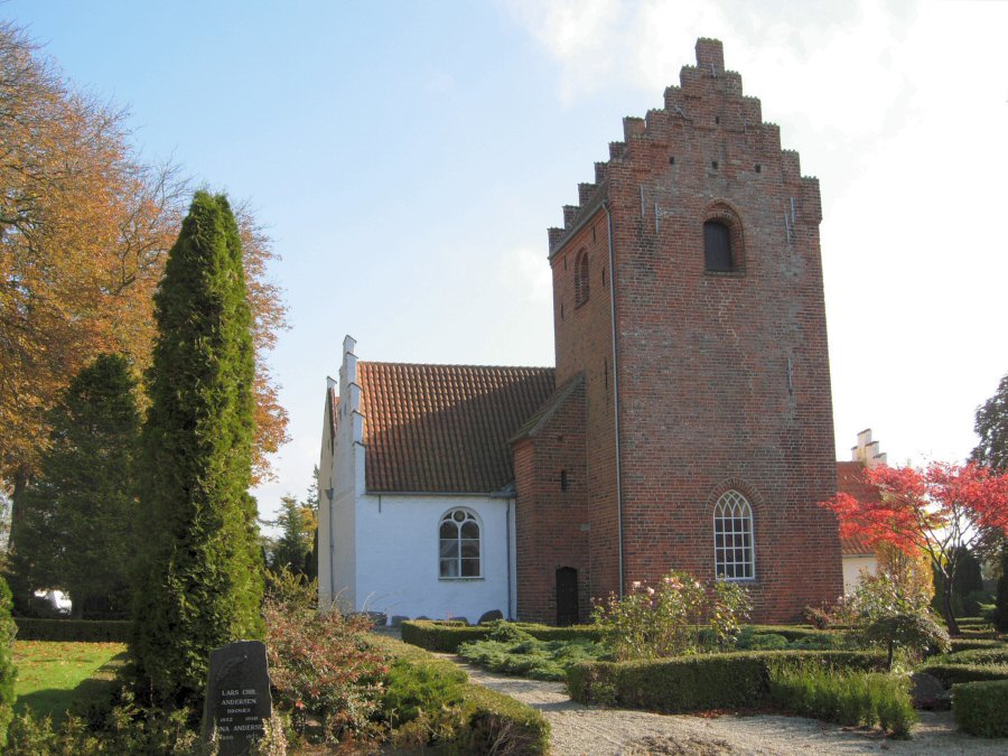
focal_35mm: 36
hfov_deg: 51.4
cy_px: 378
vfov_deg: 39.7
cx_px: 504
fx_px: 1048
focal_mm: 7.5
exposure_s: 1/235
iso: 50
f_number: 4.3
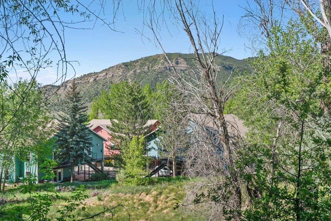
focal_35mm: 42
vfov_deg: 31.9
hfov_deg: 46.4
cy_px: 117
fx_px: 386
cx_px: 160
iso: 800
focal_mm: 35
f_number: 8
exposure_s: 1/1500
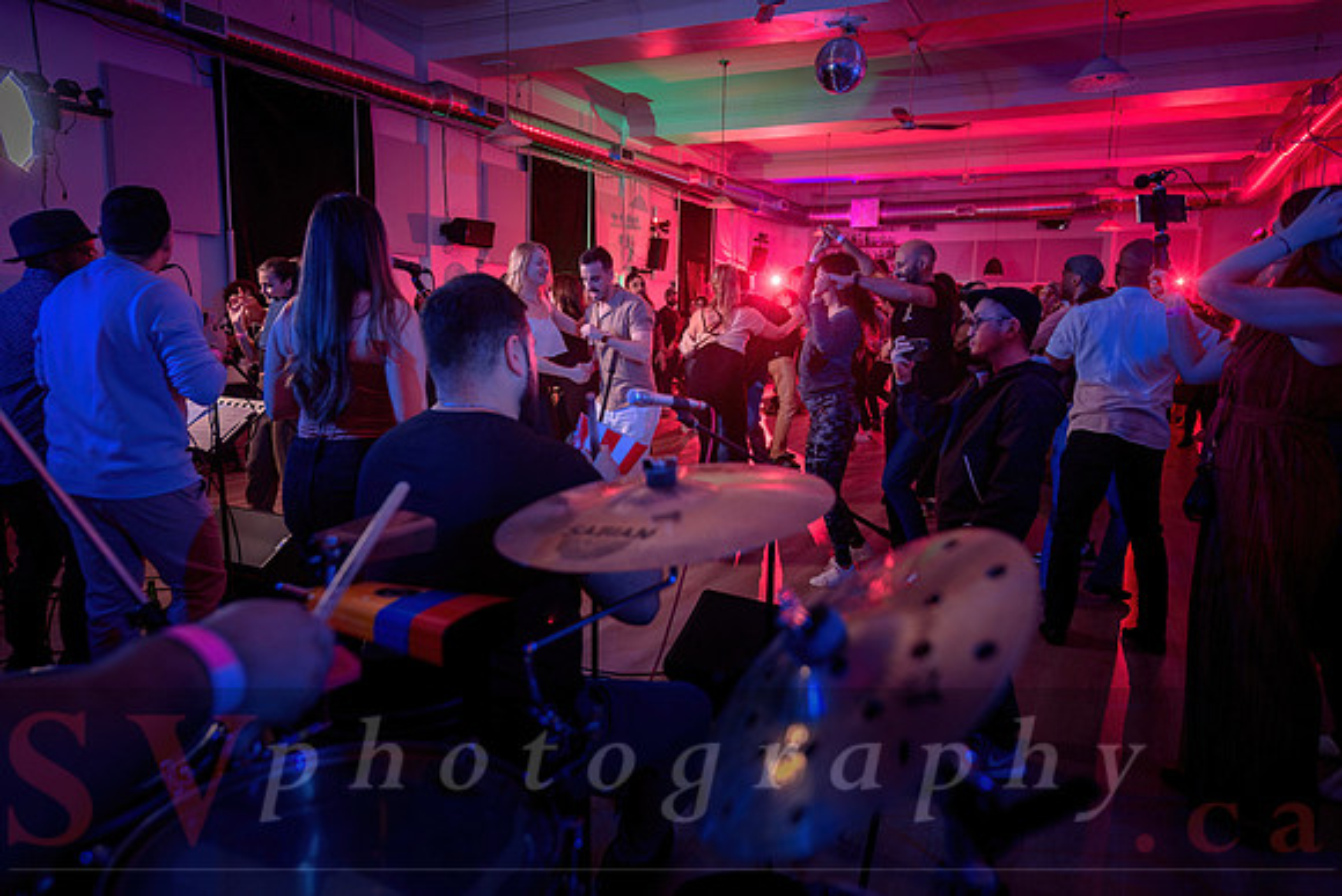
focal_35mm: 24
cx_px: 671
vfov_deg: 53.2
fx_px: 895
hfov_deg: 73.7
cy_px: 448
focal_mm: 24
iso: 400
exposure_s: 1/60
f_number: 3.5
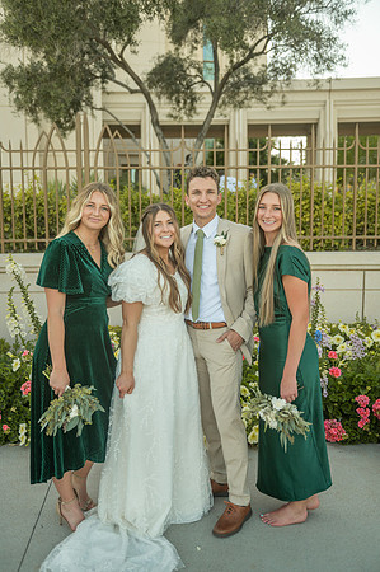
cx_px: 190
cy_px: 286
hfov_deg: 41.0
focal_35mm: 32
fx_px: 508
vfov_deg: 58.8
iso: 640
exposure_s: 1/1600
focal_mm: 32
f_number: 2.8
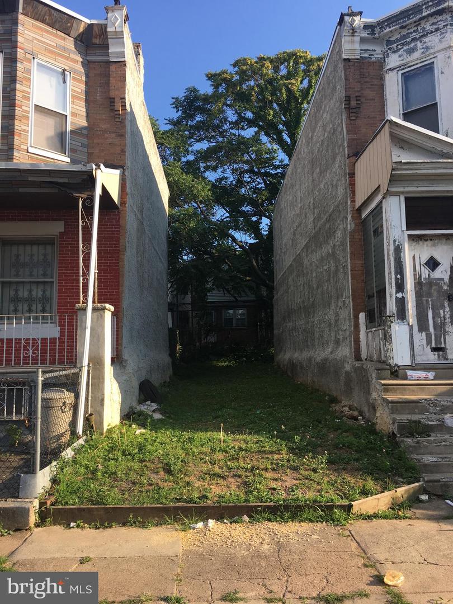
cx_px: 226
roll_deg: +0.7
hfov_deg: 48.2
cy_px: 302
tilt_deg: +7.1
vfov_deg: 61.7
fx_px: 506
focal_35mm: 29
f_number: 2.2
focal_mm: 4.15
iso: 25
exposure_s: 1/509
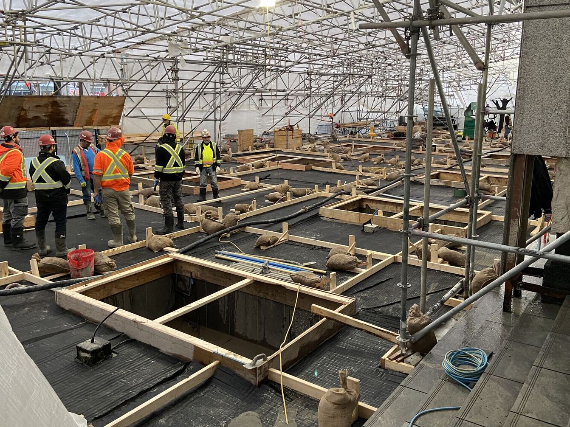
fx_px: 510
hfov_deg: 58.3
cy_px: 194
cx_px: 297
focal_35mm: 31
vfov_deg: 45.4
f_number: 1.8
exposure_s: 1/60
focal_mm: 4.25
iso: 200
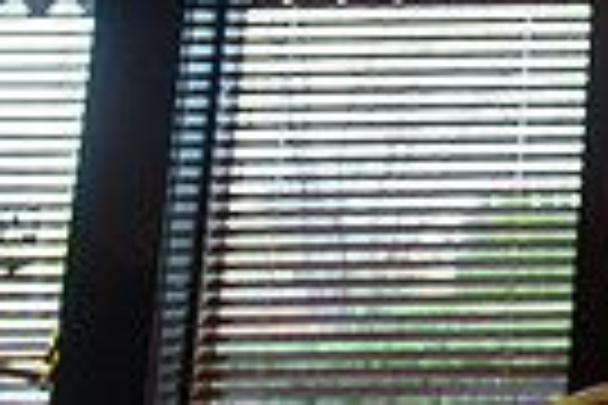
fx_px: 1739
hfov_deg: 16.2
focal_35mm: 103
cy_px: -47
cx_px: 1148
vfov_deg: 13.0
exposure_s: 1/125
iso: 1250
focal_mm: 24
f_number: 3.2
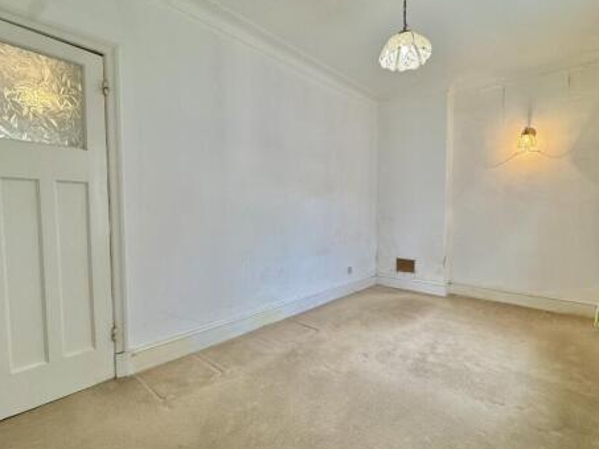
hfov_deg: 87.7
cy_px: 228
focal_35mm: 18
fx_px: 312
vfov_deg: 71.6
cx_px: 310
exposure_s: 1/100
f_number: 2.2
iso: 125
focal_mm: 2.22
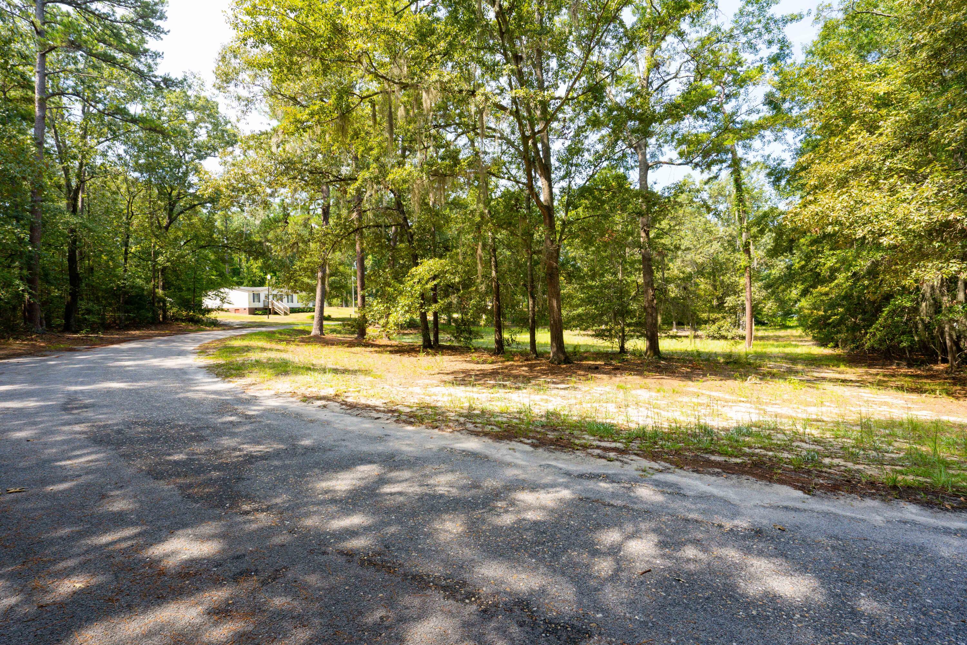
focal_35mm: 16
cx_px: 484
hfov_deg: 96.7
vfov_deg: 73.7
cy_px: 322
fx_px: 430
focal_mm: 16
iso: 640
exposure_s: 1/125
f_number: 11
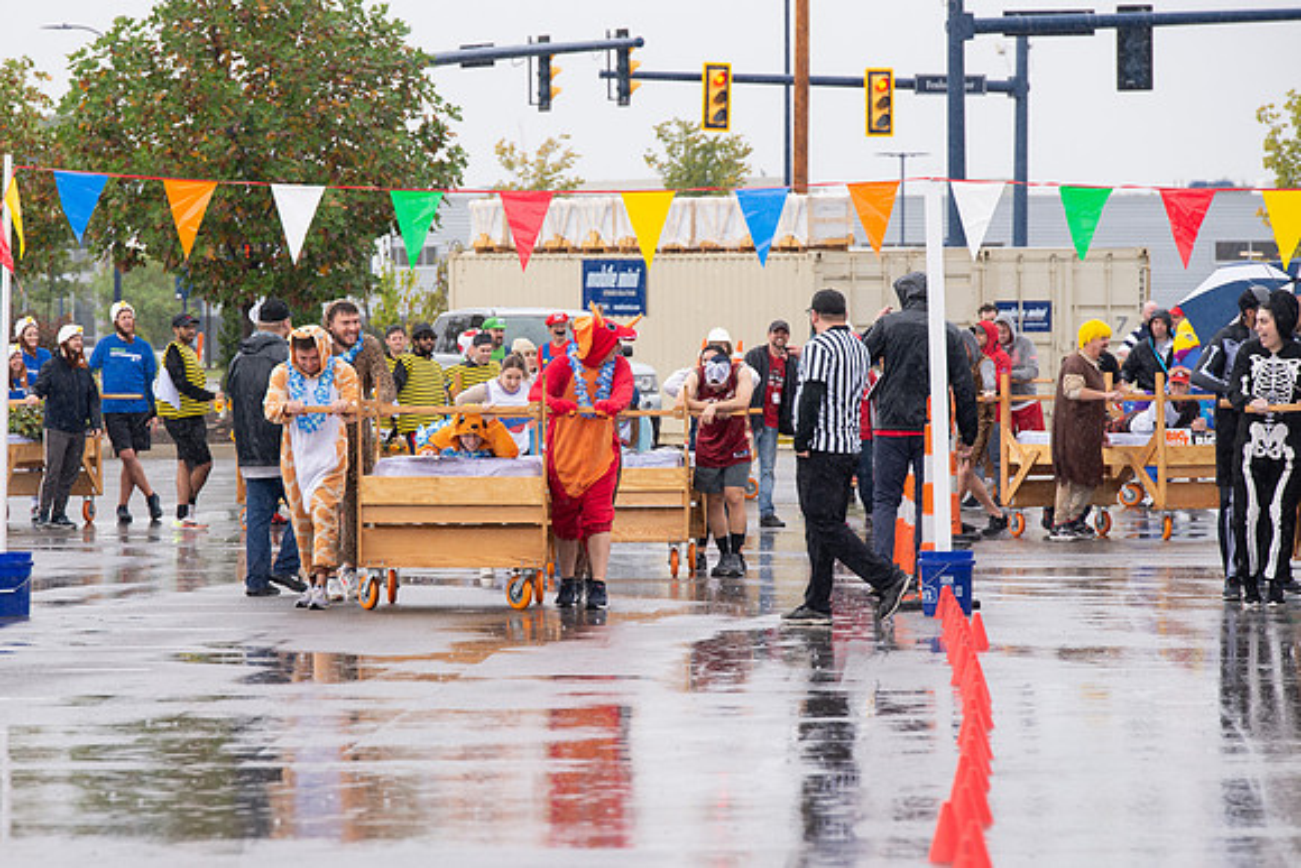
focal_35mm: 241
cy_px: 500
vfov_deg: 5.7
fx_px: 8706
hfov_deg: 8.5
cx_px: 551
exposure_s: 1/400
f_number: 7.1
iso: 800
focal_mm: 200
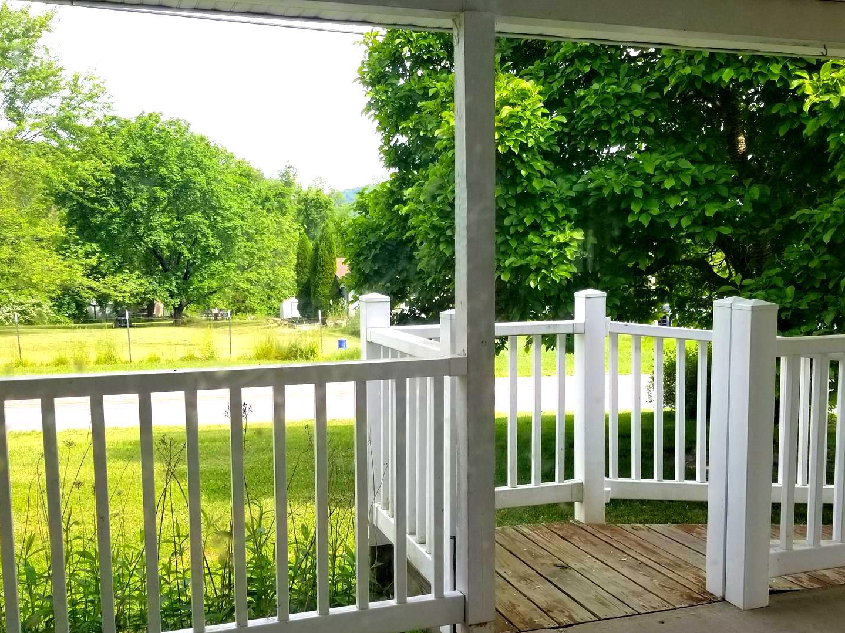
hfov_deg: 50.0
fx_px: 903
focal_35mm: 37
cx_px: 471
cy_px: 385
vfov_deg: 38.5
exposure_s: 1/668
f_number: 1.7
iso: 50
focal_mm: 4.25
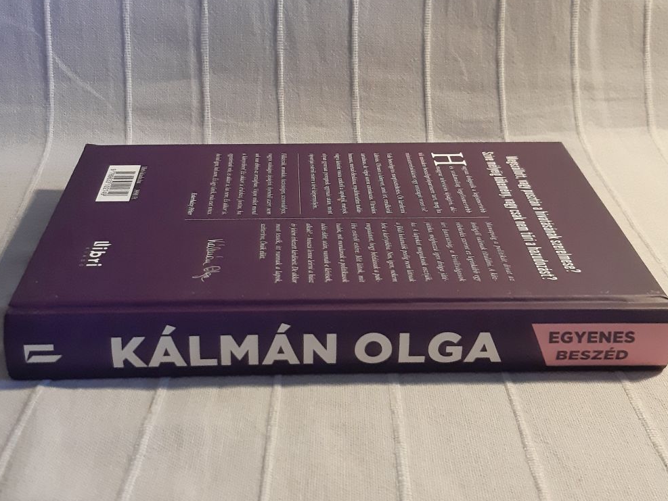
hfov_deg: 63.4
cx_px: 342
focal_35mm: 28
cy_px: 252
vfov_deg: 49.8
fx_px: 541
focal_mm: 3.93
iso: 500
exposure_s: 1/50
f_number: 1.7
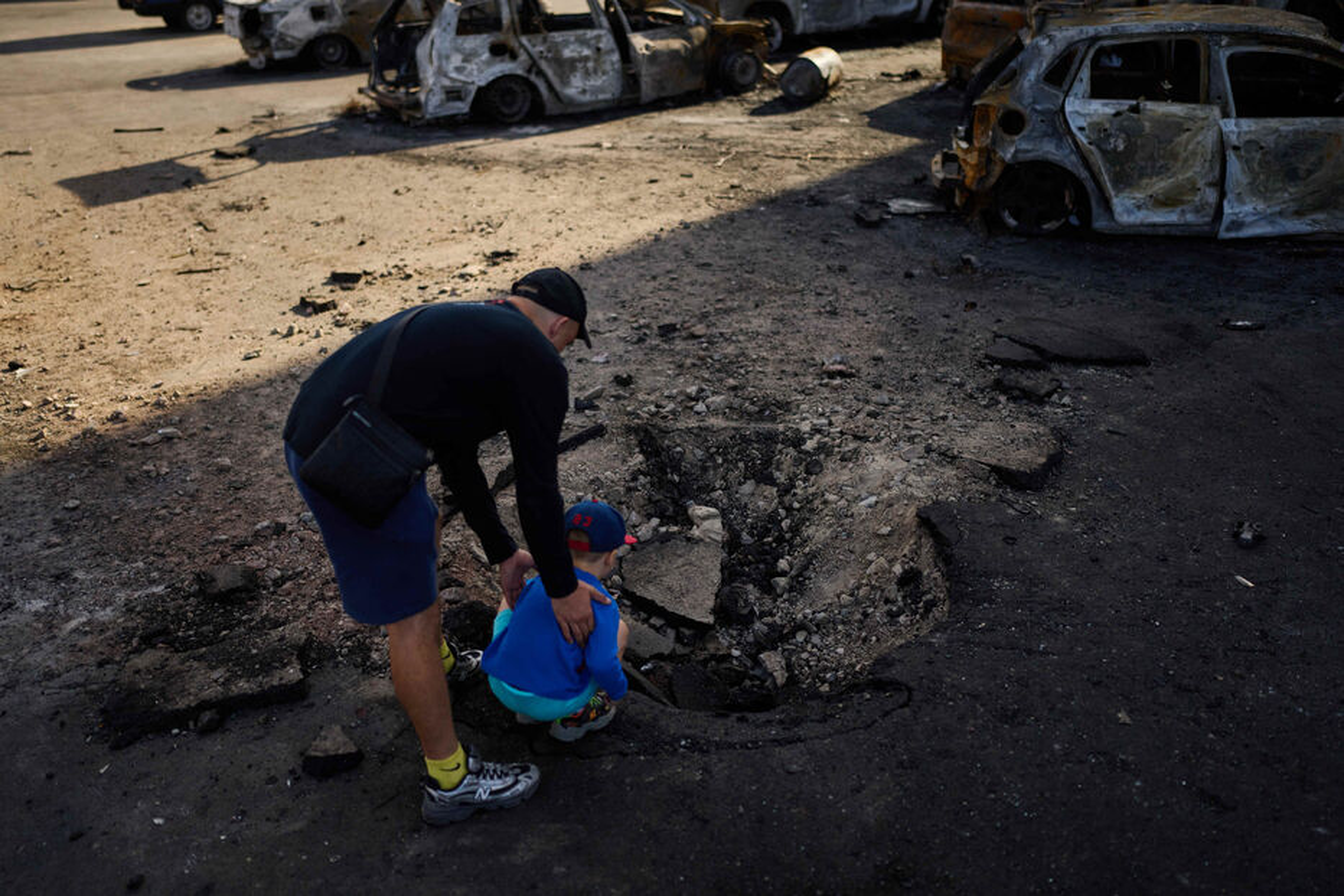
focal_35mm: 35
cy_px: 448
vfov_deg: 37.8
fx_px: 1306
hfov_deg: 54.4
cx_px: 672
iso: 500
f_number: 1.4
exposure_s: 1/20000
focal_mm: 35
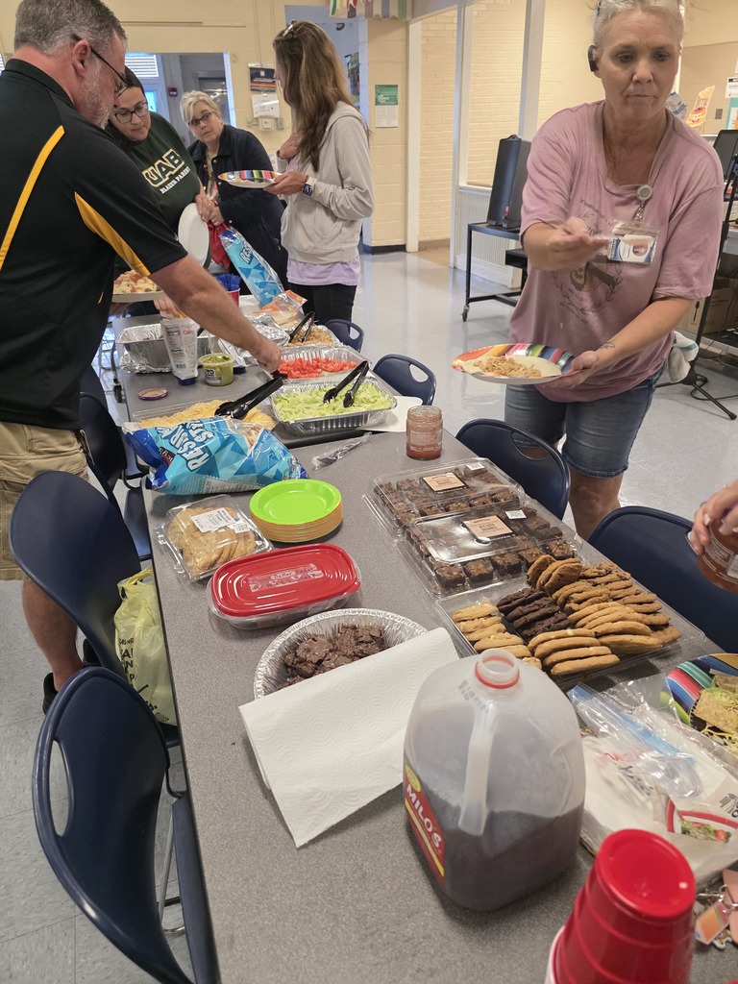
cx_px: 369
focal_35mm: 23
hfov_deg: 58.9
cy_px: 492
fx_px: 654
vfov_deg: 73.9
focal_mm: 6.3
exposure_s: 1/120
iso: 800
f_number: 1.7
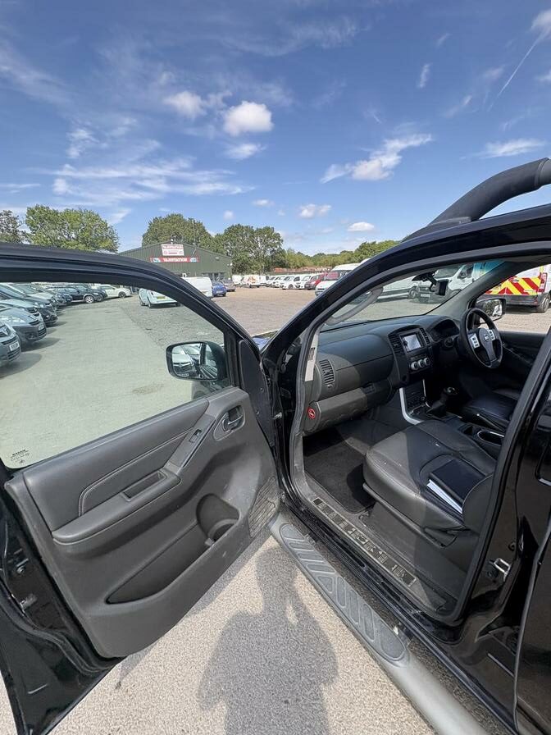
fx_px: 297
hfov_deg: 85.7
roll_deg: +1.5
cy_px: 368
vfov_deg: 102.1
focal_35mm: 14
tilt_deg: -8.4
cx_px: 276
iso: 40
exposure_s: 1/418
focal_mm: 2.22
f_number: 2.2
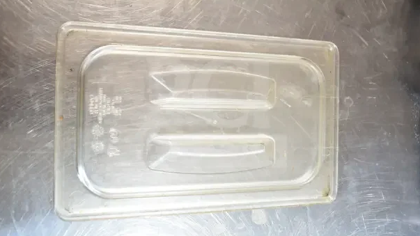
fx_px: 390
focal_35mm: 35
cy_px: 112
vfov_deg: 33.7
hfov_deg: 56.6
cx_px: 208
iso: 220
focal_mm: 22
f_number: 3.8
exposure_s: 1/40
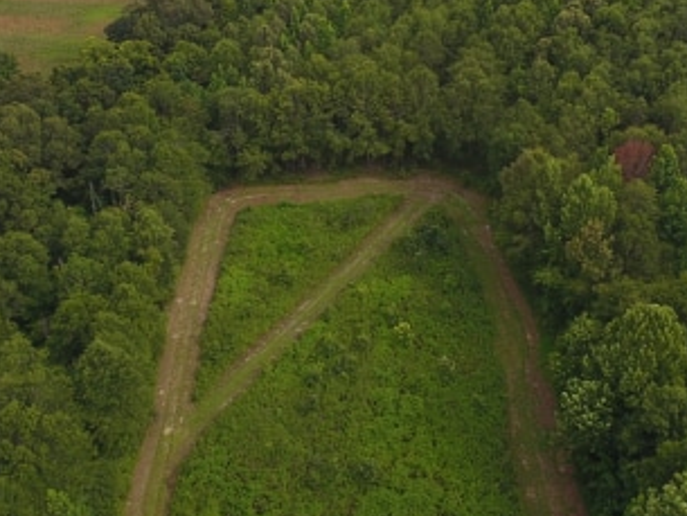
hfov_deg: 44.8
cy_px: 81
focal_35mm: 42
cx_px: 356
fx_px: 834
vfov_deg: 33.1
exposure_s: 1/292
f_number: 2.8
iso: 100
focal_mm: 3.61
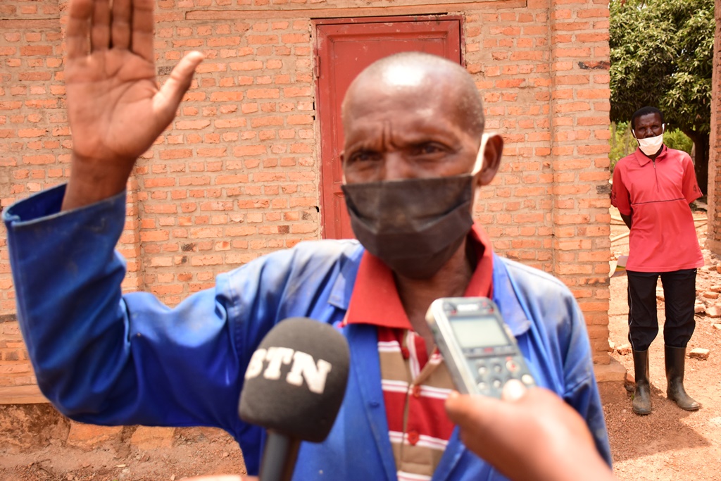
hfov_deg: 55.1
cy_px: 240
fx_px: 691
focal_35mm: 34
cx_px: 360
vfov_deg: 38.4
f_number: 3.8
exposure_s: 1/2000
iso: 640
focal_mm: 23
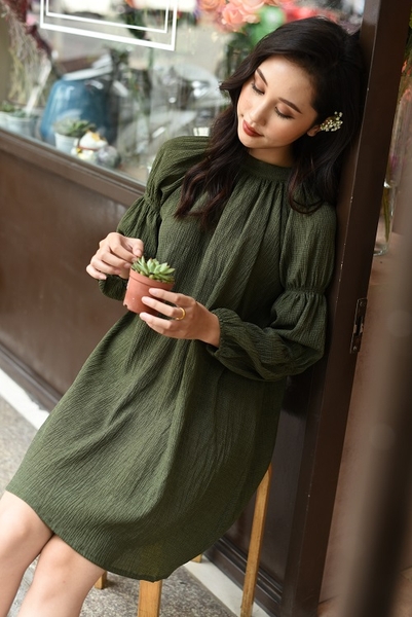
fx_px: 857
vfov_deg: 39.6
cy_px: 308
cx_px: 206
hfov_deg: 27.0
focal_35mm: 50
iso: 400
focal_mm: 50
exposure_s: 1/400
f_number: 3.2
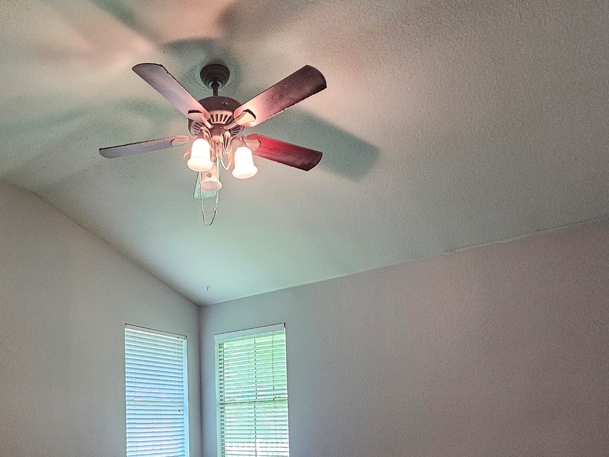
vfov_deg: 47.3
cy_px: 417
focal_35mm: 26
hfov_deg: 66.0
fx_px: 457
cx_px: 219
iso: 320
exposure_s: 1/30
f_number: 2.2
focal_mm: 2.2
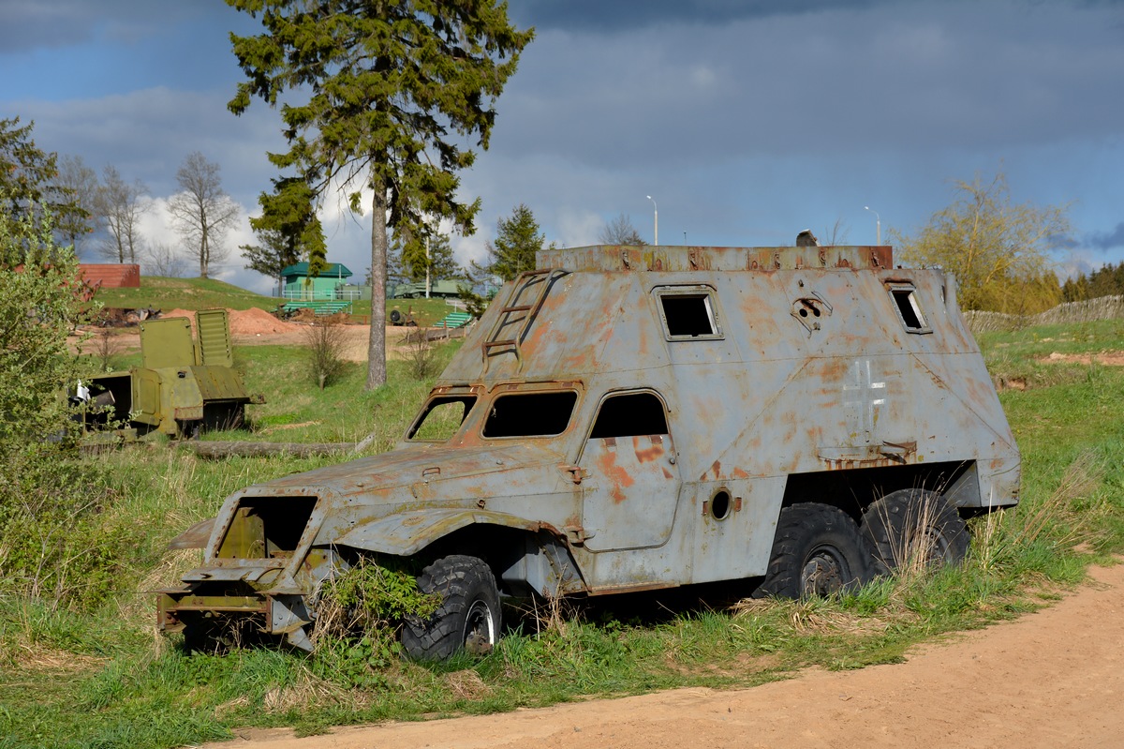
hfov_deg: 21.9
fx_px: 2902
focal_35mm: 93
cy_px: 374
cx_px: 562
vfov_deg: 14.7
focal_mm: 62
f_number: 8
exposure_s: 1/250
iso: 100
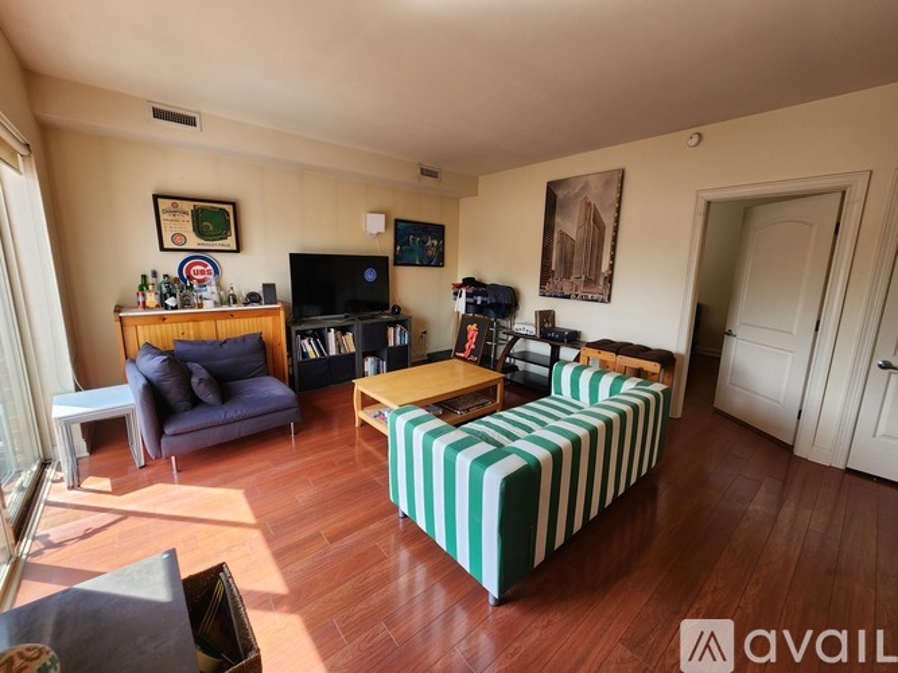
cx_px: 449
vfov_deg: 89.9
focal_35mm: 13
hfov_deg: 106.2
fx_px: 337
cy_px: 336
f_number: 2.2
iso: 64
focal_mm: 2.2
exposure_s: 1/120
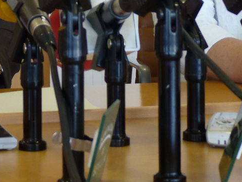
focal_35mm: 139
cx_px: 58
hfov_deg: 14.1
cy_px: -74
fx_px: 972
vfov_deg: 10.4
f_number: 3
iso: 160
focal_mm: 7.4
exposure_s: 1/30
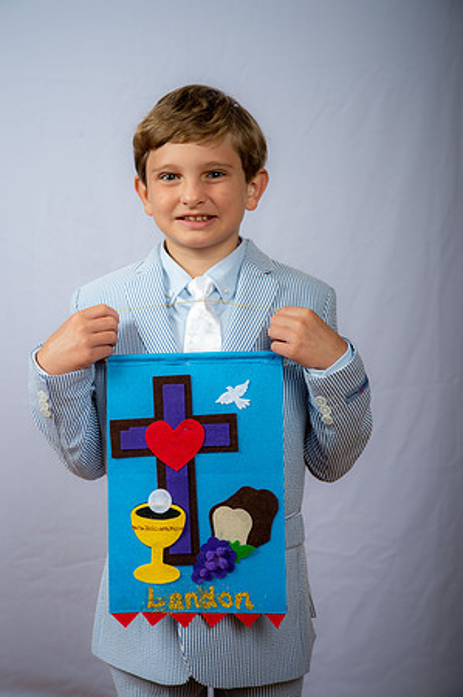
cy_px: 348
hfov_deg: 20.6
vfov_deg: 30.5
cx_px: 232
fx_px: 1276
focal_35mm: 66
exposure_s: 1/200
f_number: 6.3
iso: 250
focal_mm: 66
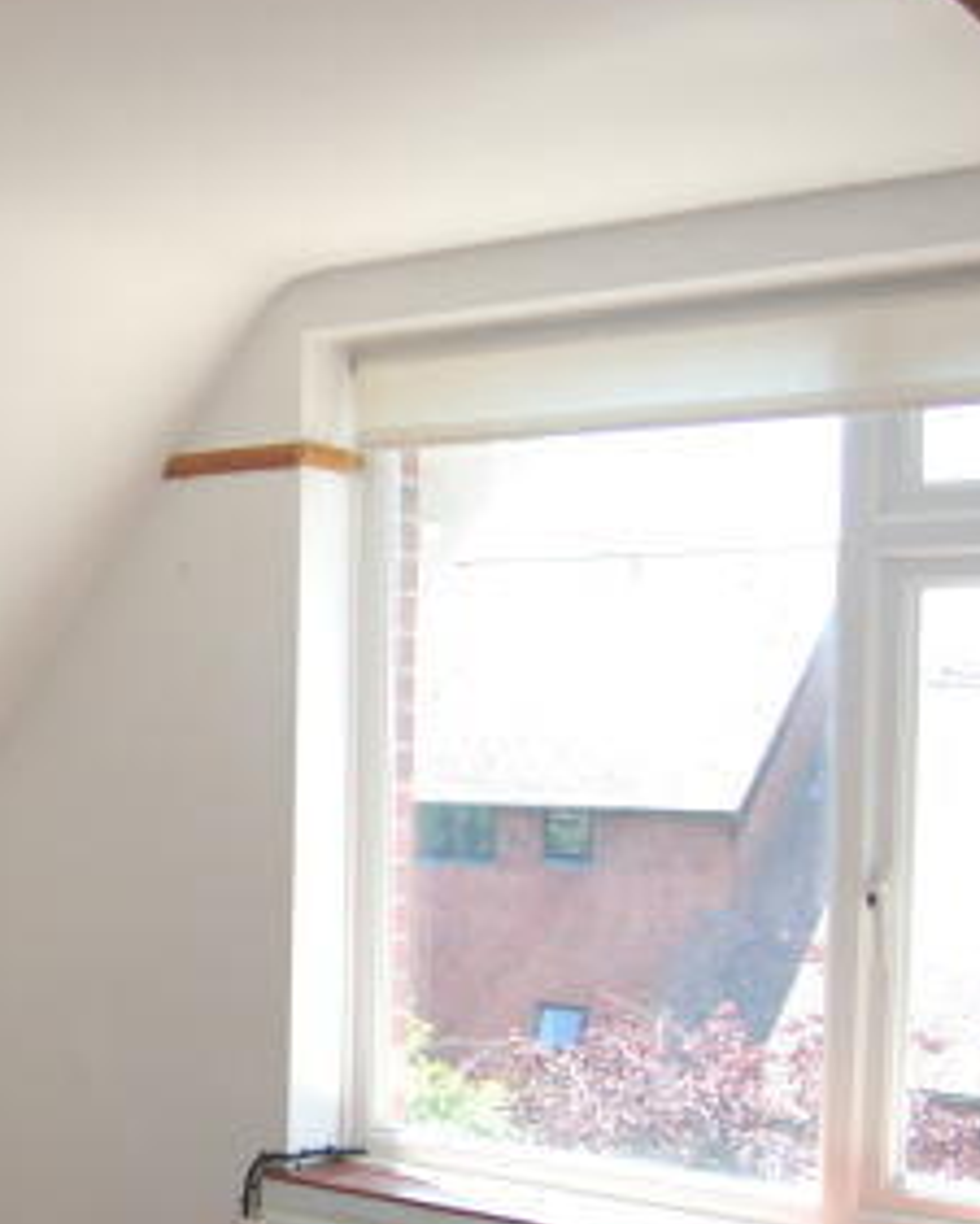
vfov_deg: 33.2
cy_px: 836
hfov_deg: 24.6
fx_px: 2029
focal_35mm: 56
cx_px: -196
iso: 400
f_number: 3.5
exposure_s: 1/250
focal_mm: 18
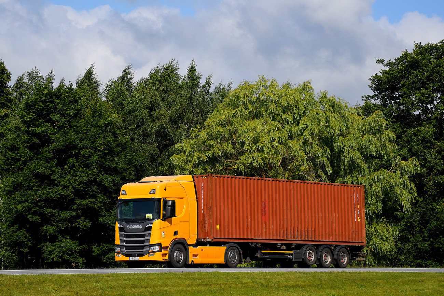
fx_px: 1221
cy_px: 148
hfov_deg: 20.6
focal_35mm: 99
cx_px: 222
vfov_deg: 13.8
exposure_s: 1/1600
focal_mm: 66
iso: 200
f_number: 6.3
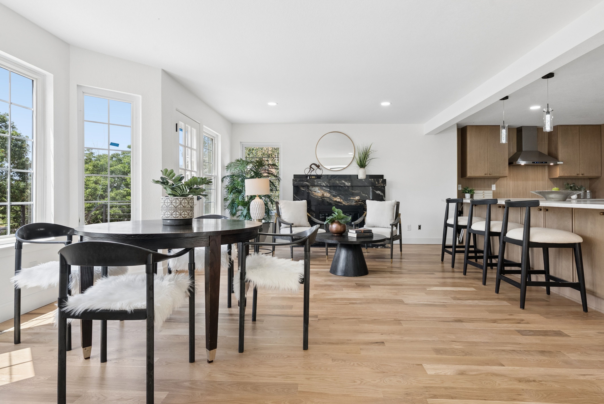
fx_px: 319
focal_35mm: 19
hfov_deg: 86.9
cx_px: 302
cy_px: 202
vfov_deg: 64.6
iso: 800
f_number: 9
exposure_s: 1/100
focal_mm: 19
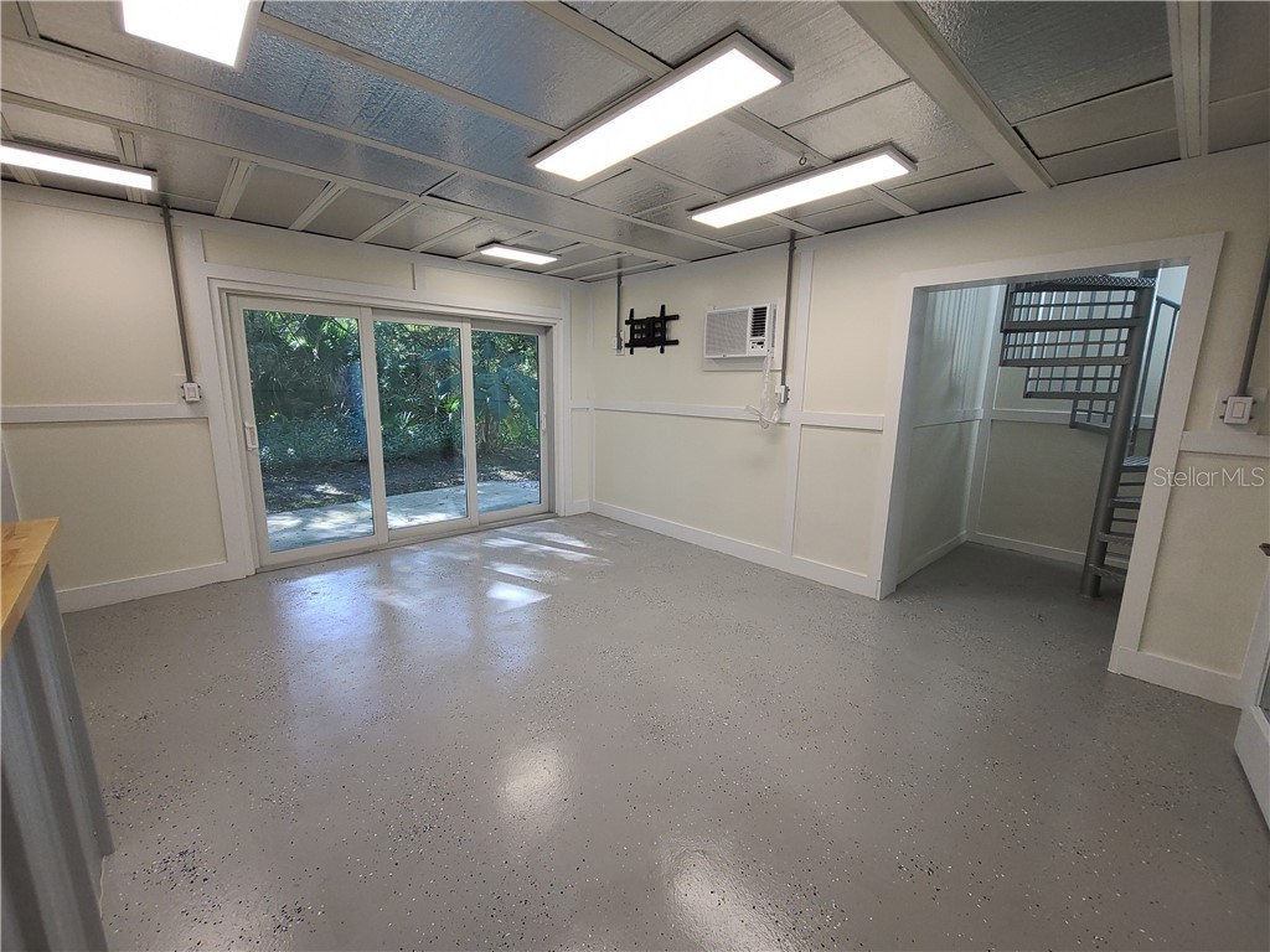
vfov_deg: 89.9
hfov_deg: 106.2
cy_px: 476
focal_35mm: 13
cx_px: 635
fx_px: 477
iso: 80
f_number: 2.2
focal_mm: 2.2
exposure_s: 1/119
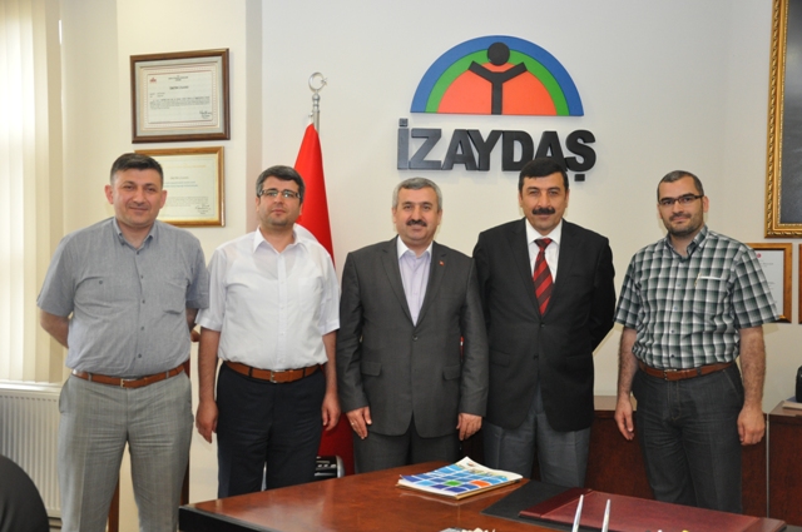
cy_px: 266
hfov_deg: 41.2
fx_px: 1068
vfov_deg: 28.0
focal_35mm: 48
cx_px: 401
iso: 800
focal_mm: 32
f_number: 4.2
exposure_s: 1/60
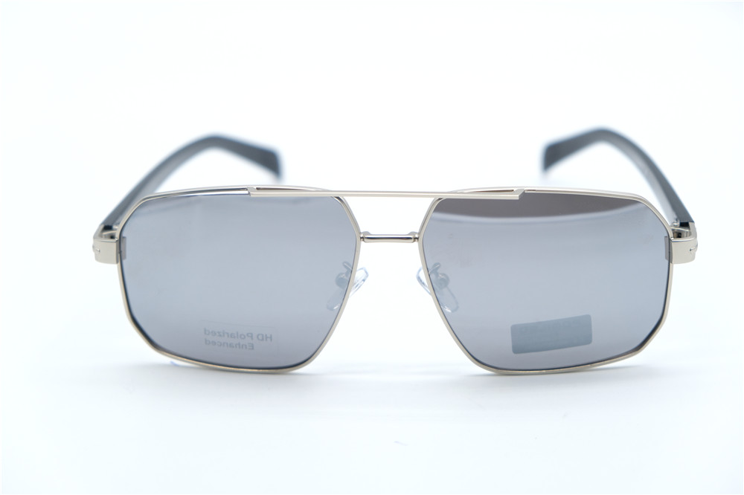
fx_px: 1508
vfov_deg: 18.7
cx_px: 372
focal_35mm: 73
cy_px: 248
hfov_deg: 27.7
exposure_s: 1/1000
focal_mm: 48.4
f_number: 4
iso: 640
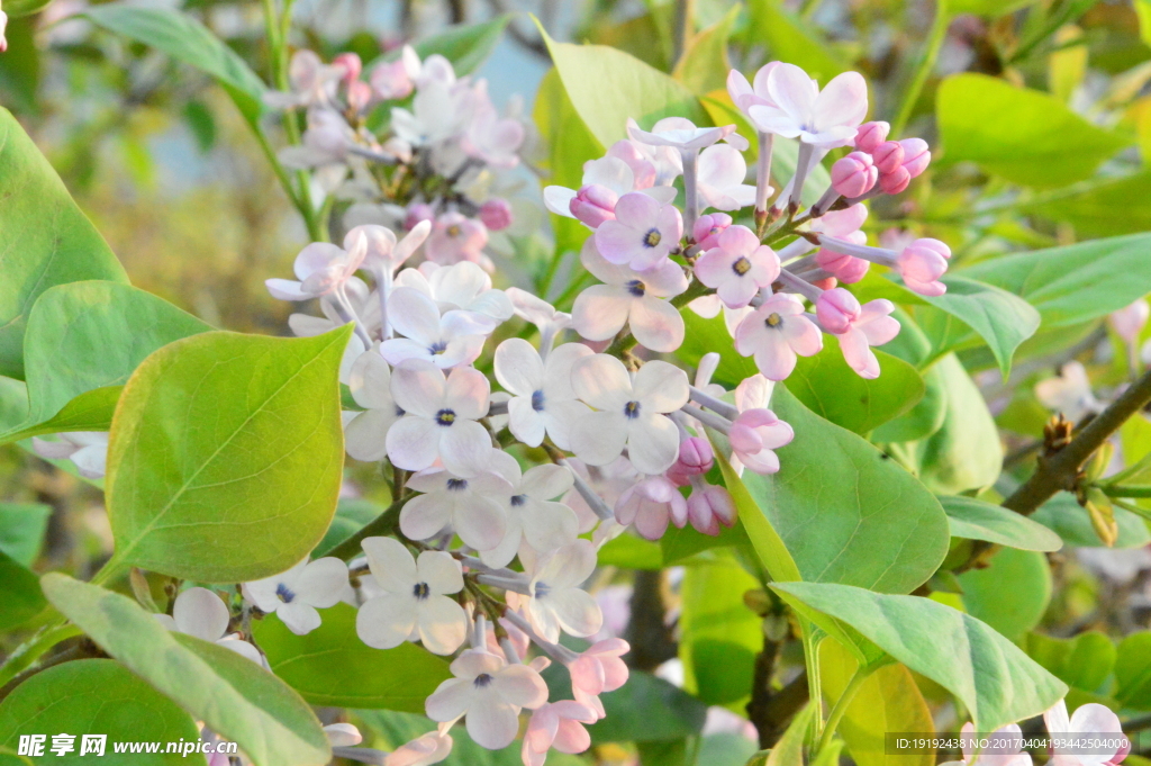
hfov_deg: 13.1
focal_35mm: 158
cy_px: 383
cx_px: 576
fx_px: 5031
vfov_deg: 8.7
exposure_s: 1/250
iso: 6400
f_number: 25
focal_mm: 105
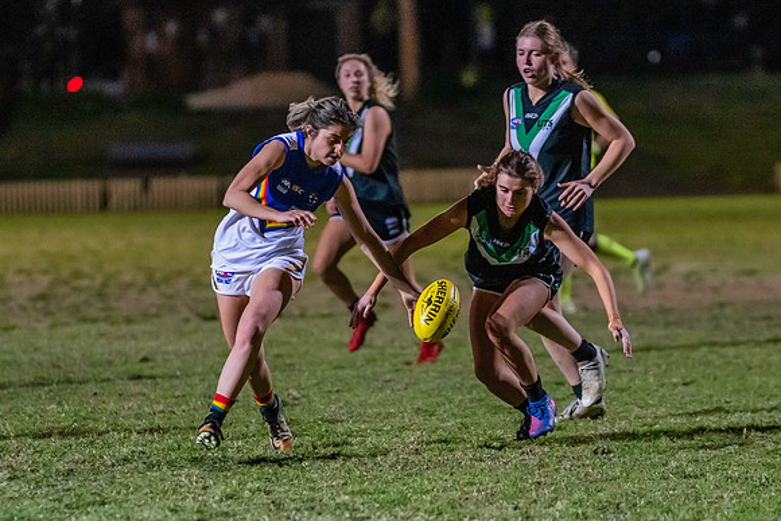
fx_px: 5763
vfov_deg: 5.2
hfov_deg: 7.8
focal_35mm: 266
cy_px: 329
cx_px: 365
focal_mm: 180
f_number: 2.8
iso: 10000
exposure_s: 1/1000
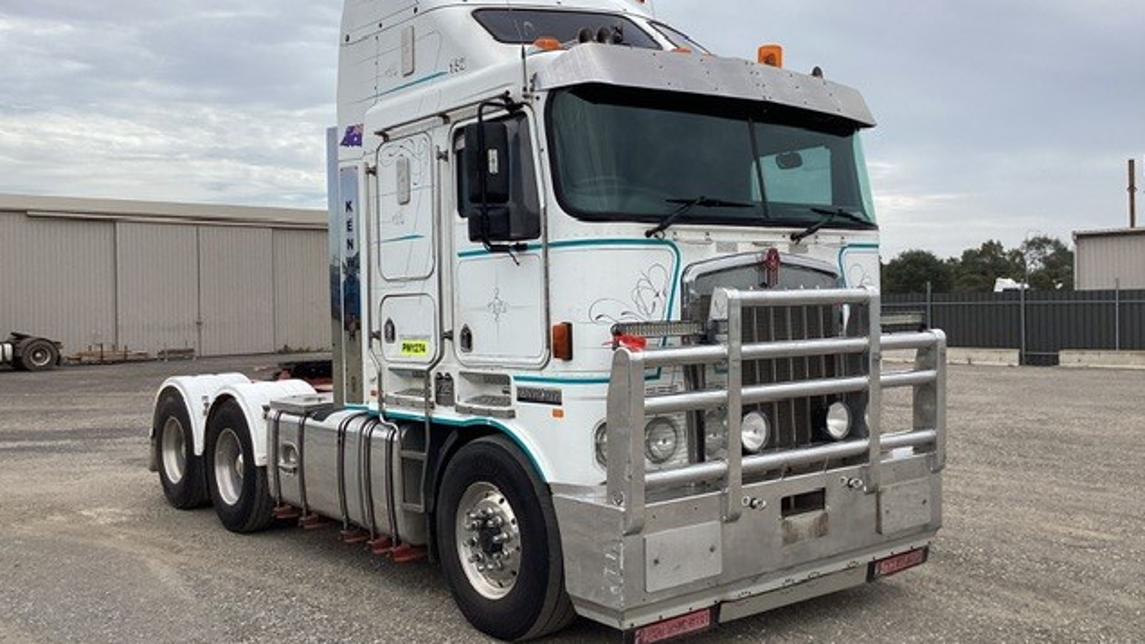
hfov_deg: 58.0
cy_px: 297
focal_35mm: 34
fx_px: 1032
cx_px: 571
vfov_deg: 34.7
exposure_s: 1/1335
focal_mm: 3.3
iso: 25
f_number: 2.4
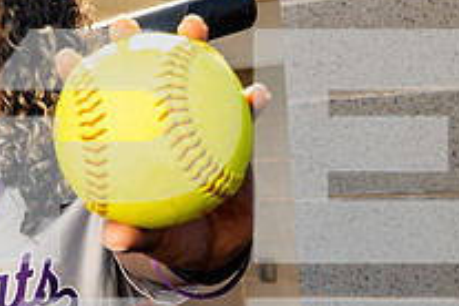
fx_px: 1288
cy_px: 147
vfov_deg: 13.6
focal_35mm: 101
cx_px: -55
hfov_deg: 19.3
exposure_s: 1/250
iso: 250
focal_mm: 36
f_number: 8
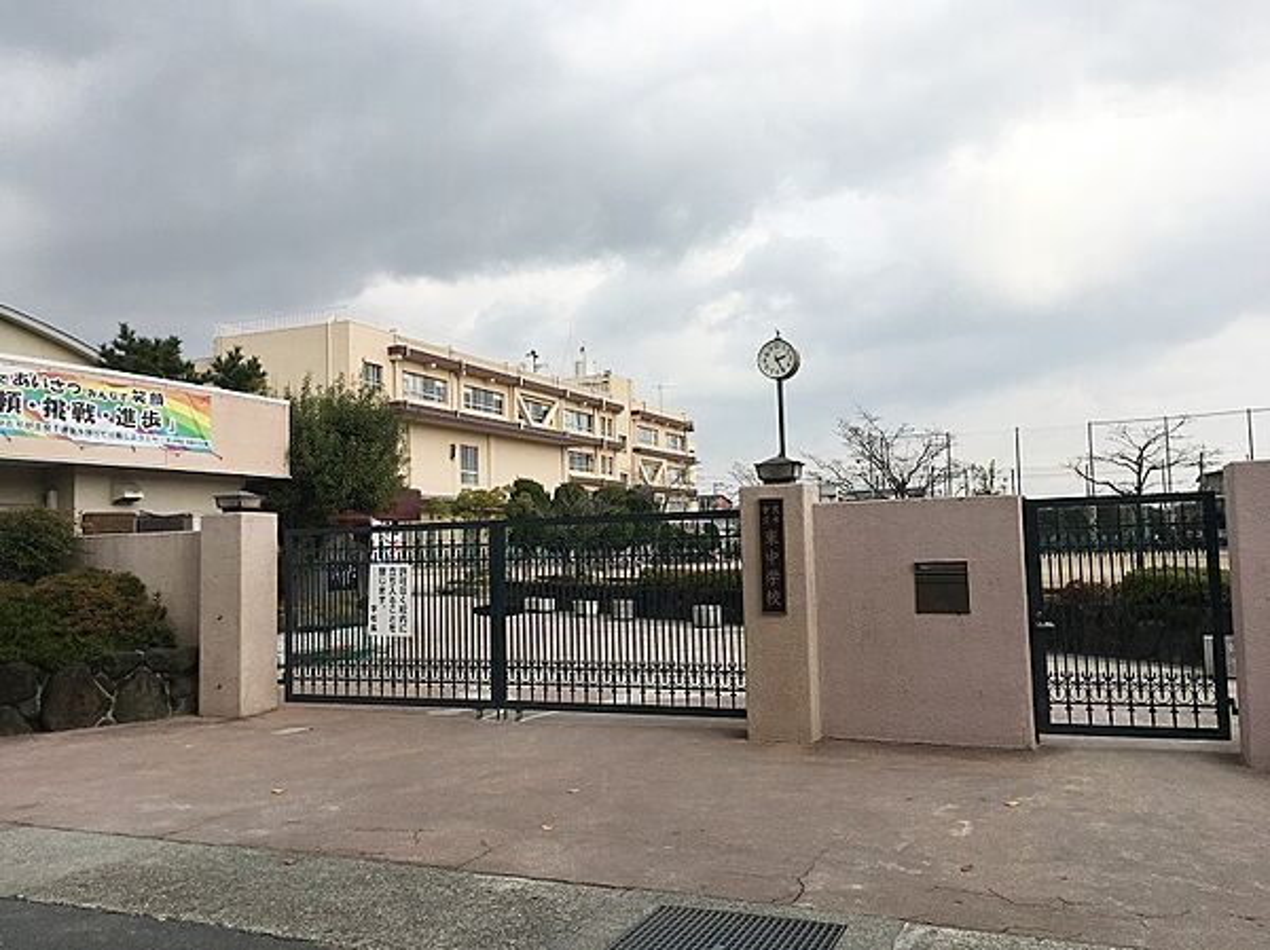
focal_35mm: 29
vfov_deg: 48.2
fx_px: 1063
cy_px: 475
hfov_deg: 61.7
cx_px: 635
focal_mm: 4.15
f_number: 2.2
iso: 25
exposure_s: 1/874
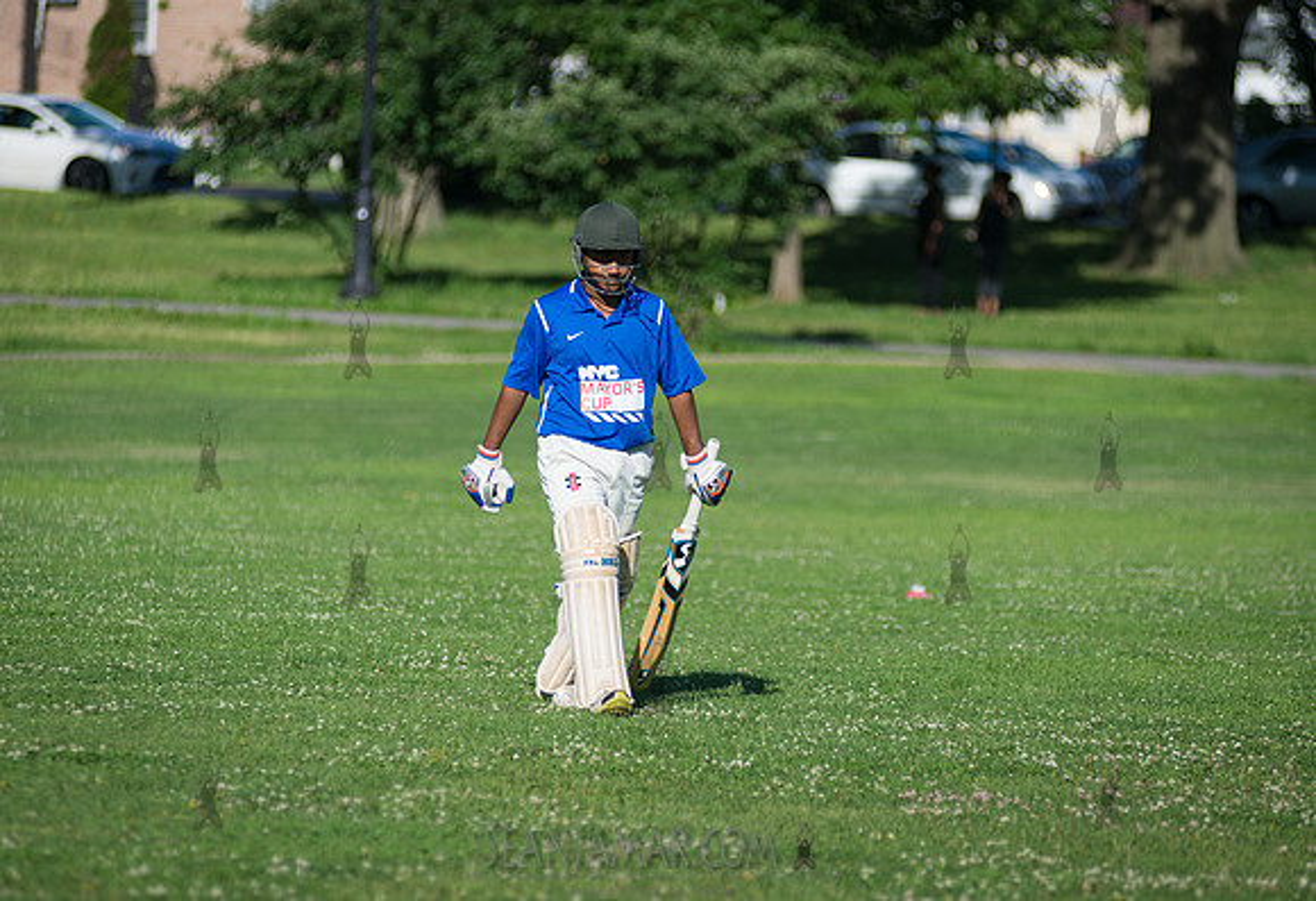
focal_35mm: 217
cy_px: 421
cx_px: 640
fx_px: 7997
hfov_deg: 9.4
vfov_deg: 6.4
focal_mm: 170
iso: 200
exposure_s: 1/4000
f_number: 2.8
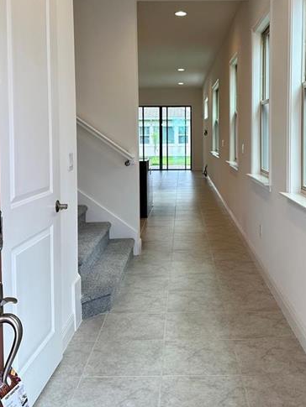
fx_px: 448
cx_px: 188
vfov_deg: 48.5
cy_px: 153
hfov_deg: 37.5
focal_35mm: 38
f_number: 1.78
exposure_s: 1/164
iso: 80
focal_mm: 6.86
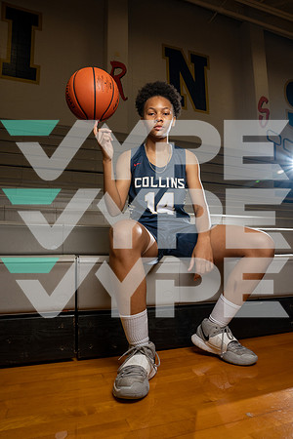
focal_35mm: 24
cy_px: 220
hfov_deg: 53.1
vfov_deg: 73.7
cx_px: 146
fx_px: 293
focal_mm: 24
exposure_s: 1/250
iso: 800
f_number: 7.1
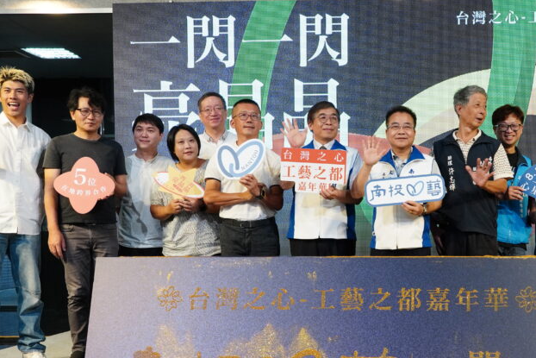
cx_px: 385
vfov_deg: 25.8
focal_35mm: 52
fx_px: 772
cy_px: 259
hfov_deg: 37.6
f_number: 5.6
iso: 1000
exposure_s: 1/125
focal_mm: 21
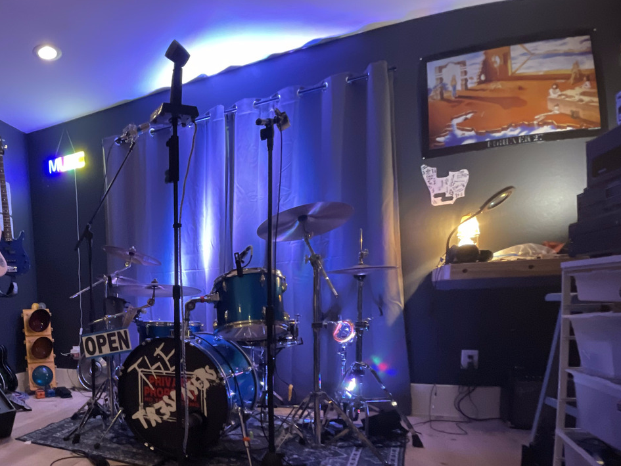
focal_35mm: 22
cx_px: 103
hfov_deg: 67.3
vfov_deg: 58.2
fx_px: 395
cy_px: 345
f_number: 2.4
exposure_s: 1/15
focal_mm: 1.55
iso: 800
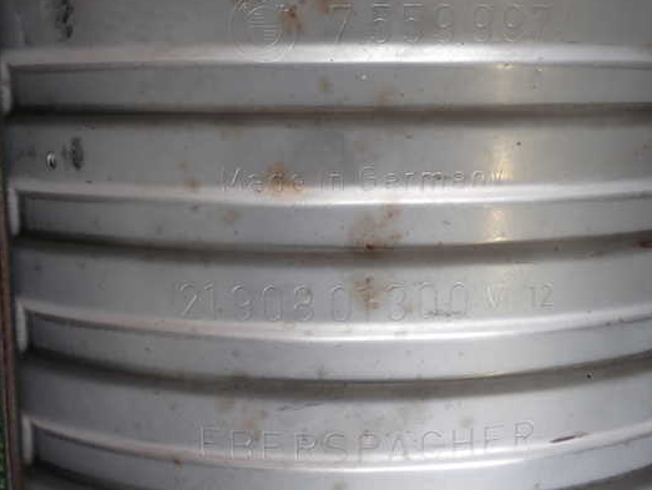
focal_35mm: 47
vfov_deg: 30.9
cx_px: 369
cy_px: 242
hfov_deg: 40.3
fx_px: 886
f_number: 2.8
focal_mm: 7.31
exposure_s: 1/80
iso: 125
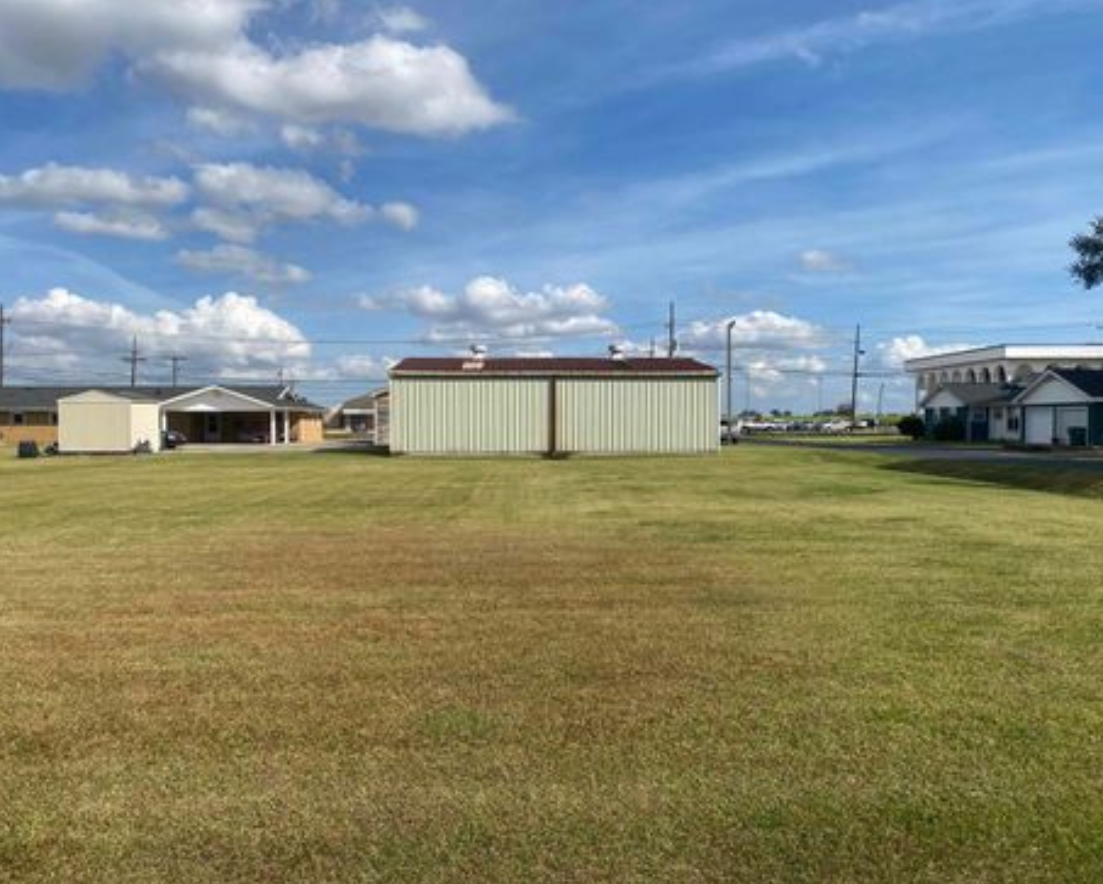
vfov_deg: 51.6
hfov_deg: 62.2
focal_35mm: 28
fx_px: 915
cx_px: 545
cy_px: 454
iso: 32
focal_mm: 4.25
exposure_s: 1/4444
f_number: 1.8
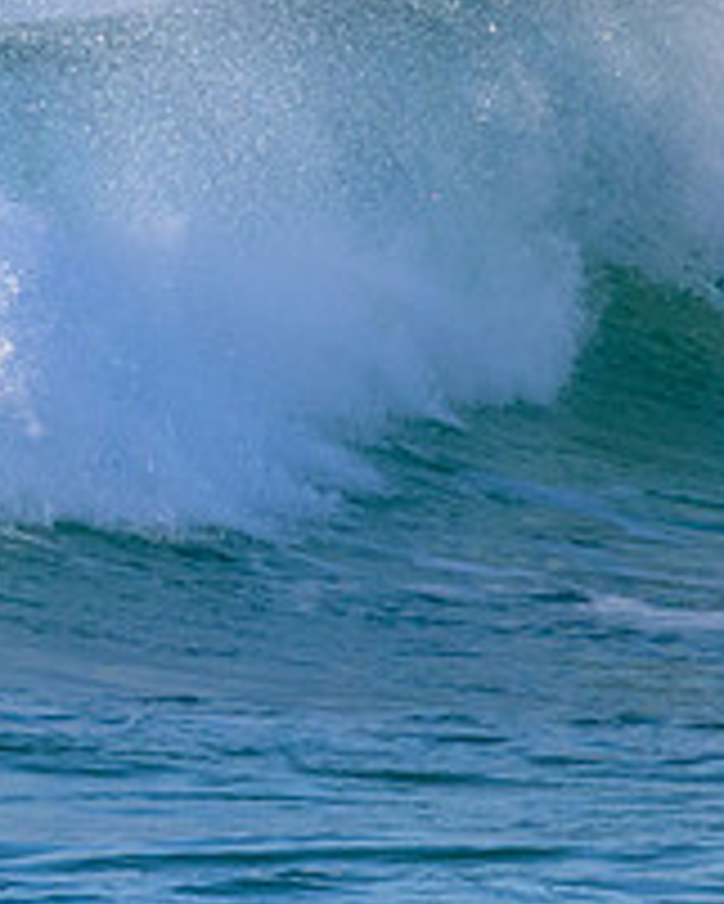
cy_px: 371
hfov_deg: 0.7
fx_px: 58078
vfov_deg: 0.9
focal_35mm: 2170
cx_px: -513
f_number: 11
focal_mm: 800
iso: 2500
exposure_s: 1/2000
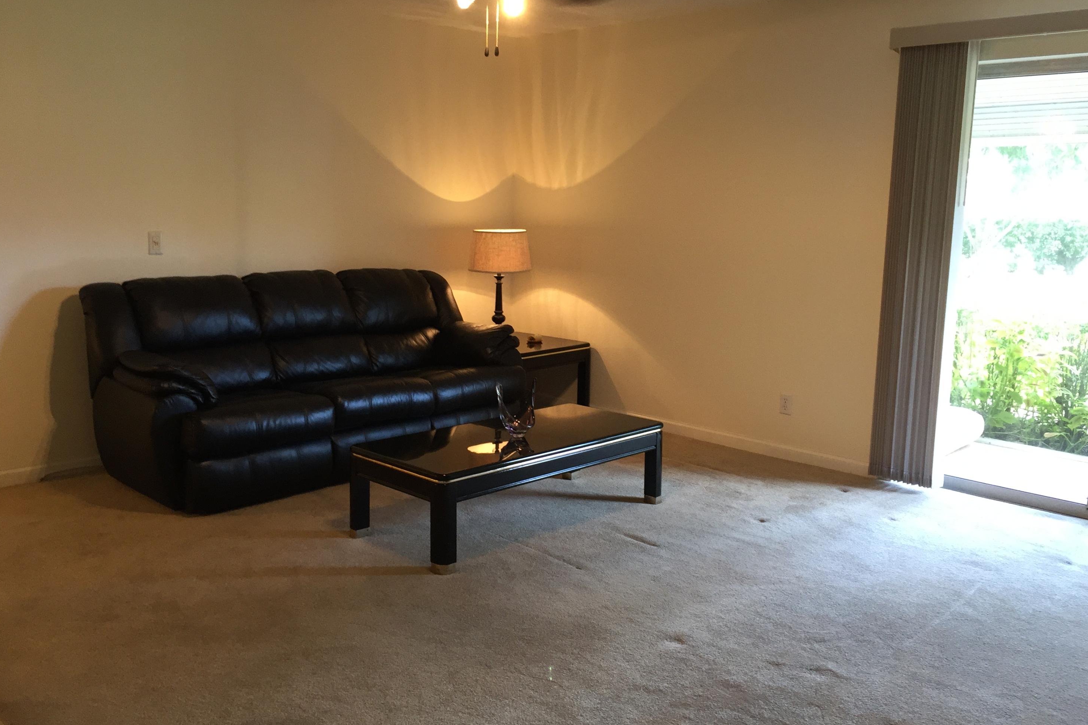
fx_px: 937
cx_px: 537
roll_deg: -2.5
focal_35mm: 31
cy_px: 339
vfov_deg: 42.3
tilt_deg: -9.0
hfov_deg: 60.3
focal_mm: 4.15
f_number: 2.2
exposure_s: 1/30
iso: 125
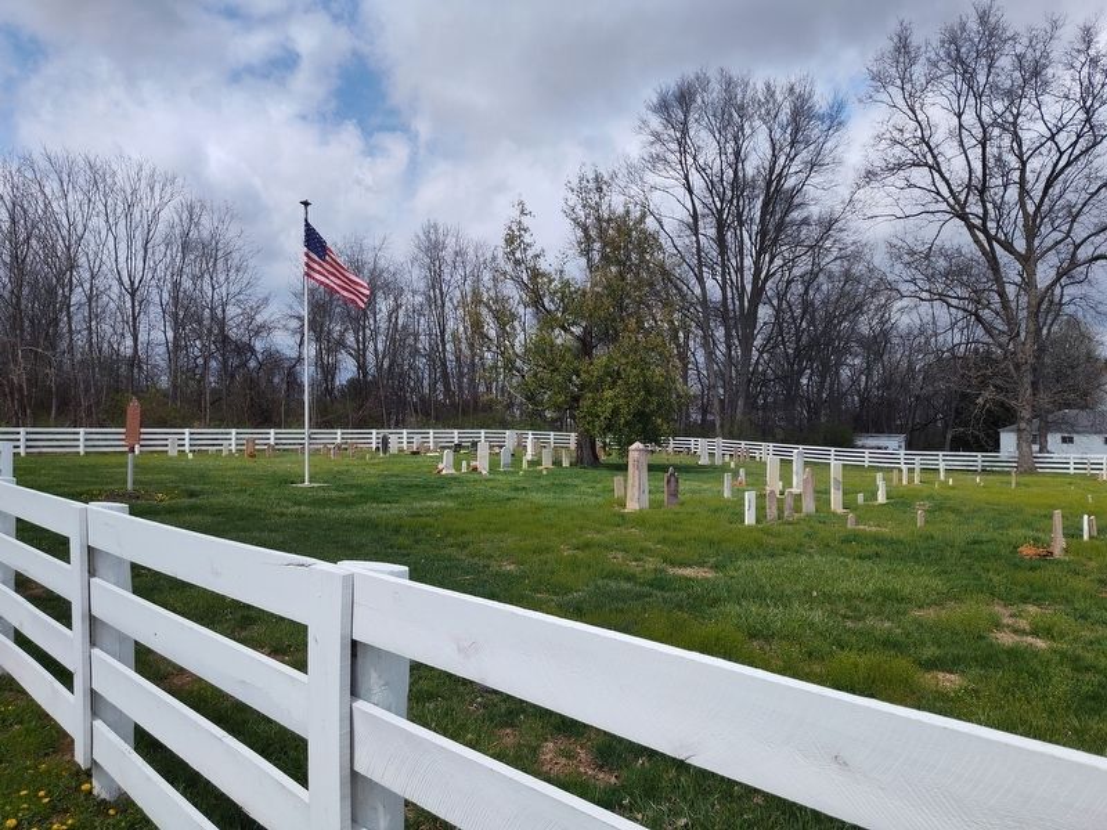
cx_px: 554
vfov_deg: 58.9
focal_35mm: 23
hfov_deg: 73.9
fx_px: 736
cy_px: 415
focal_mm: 5.56
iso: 100
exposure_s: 1/2281
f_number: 1.8
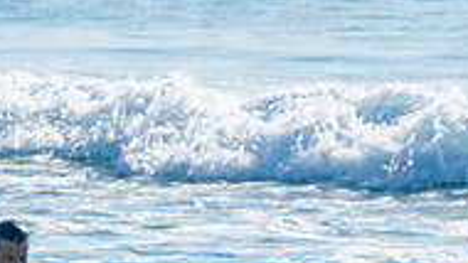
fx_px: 15454
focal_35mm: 1245
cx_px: -5
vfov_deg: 1.0
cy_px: 453
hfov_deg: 1.7
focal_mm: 260
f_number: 5.6
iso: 250
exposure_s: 1/1250
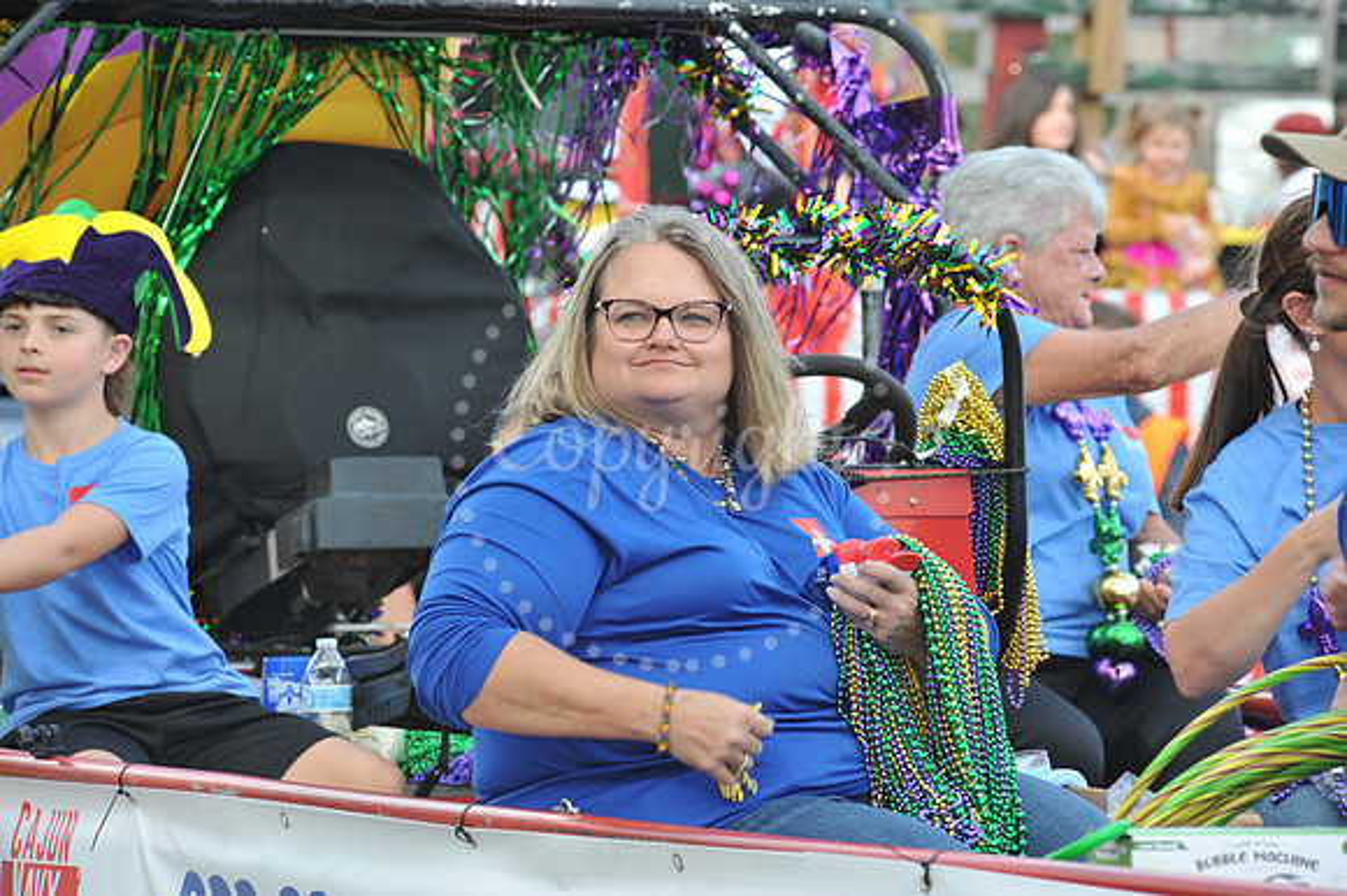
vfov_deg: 6.9
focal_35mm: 200
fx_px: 7479
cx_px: 674
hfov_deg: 10.3
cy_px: 448
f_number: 9
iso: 250
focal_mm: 200
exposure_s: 1/80
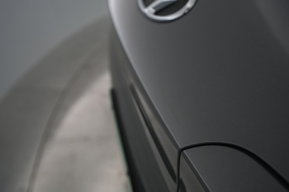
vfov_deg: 46.4
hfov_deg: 65.5
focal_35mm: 28
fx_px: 225
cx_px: 144
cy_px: 96
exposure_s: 1/125
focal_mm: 28
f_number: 4.5
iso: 1000
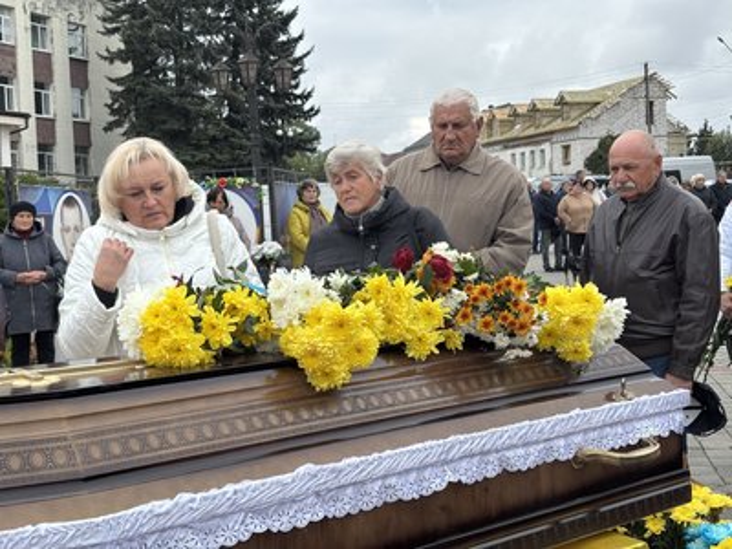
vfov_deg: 28.0
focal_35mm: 52
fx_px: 1100
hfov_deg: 36.8
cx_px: 366
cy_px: 274
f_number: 1.6
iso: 32
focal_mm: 5.96
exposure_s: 1/1017
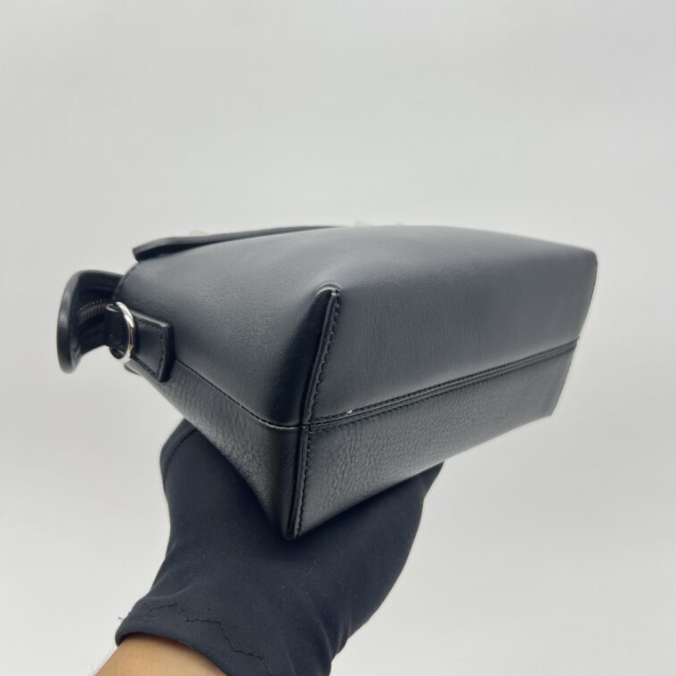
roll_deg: -0.8
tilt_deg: -17.2
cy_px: 350
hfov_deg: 52.5
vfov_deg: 52.5
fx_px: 685
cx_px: 336
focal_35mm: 31
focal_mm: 5.7
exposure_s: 1/100
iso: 32
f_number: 1.5
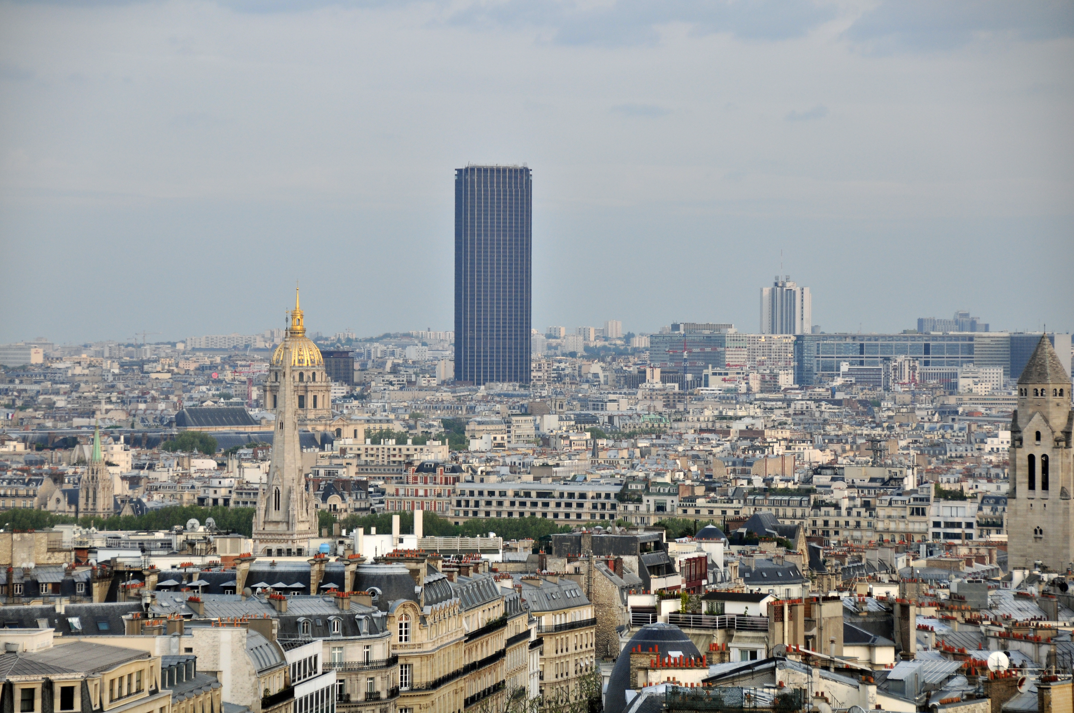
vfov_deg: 8.7
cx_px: 537
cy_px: 356
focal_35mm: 158
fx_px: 4693
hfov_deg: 13.1
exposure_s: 1/320
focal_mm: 105
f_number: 5.3
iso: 200
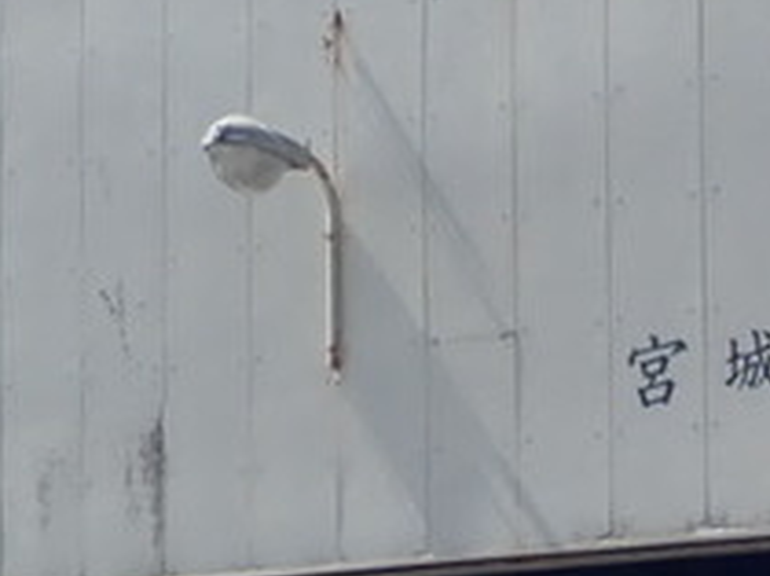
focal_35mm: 278
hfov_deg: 7.1
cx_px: 609
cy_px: 649
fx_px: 6177
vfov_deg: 5.3
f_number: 5
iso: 100
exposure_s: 1/250
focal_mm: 10.29
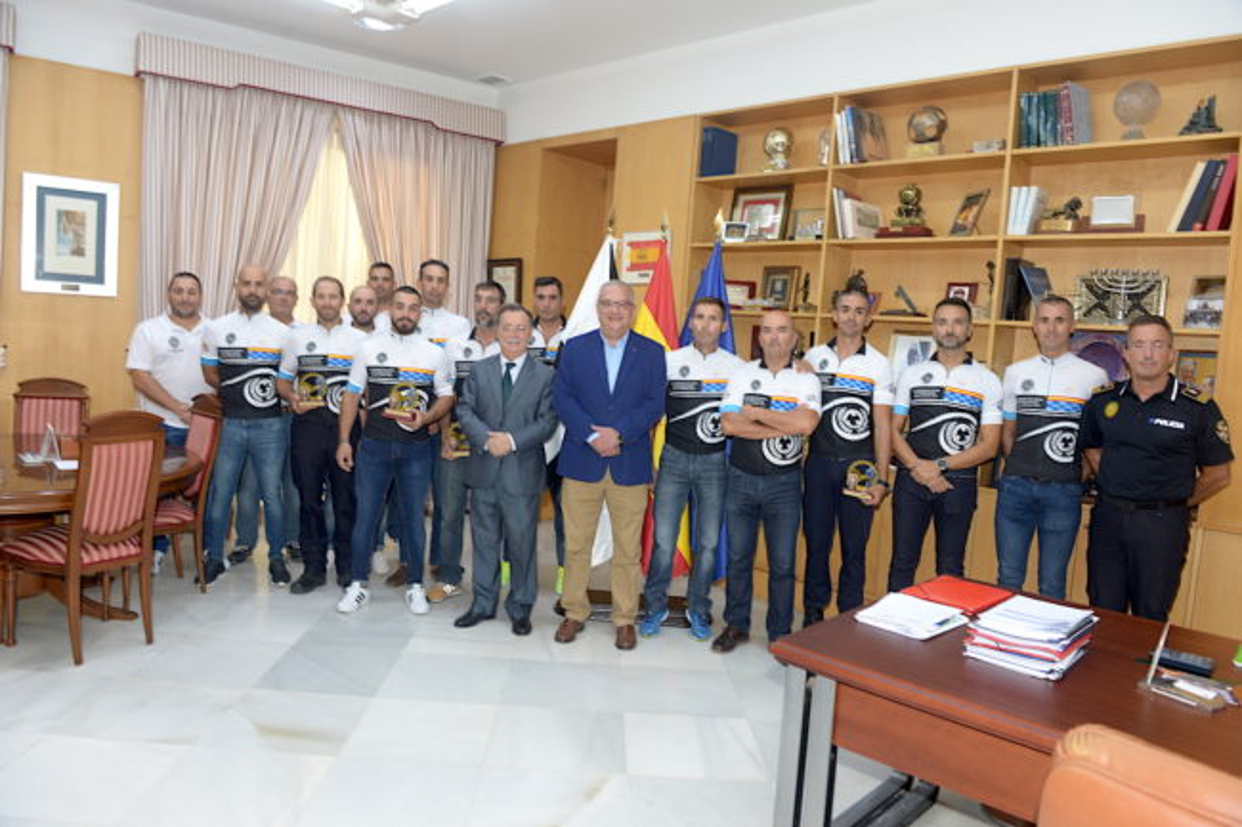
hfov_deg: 73.8
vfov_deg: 53.1
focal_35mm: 24
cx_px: 621
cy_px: 414
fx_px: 828
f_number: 6.3
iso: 500
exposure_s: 1/60
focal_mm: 24
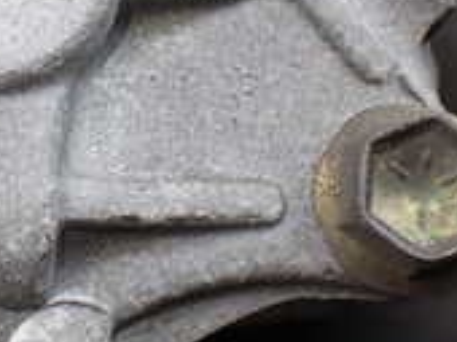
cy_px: 27
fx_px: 1397
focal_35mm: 106
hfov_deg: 17.7
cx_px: -97
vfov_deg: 13.8
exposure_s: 1/125
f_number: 2.3
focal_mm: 5.4
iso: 125
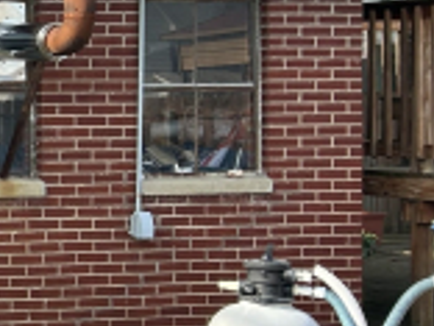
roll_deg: +0.4
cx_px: -480
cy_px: 98
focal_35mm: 111
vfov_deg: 13.3
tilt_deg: +0.2
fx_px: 1392
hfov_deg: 14.3
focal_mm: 5.7
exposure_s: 1/621
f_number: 1.5
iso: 50
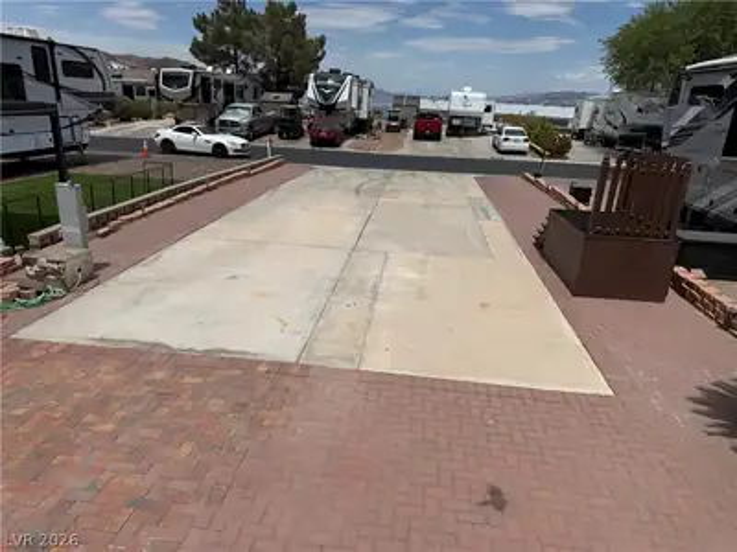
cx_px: 368
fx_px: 511
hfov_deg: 71.6
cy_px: 276
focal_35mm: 24
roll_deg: -3.2
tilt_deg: -19.7
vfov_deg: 56.8
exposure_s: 1/10309
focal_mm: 6.76
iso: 80
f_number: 1.78
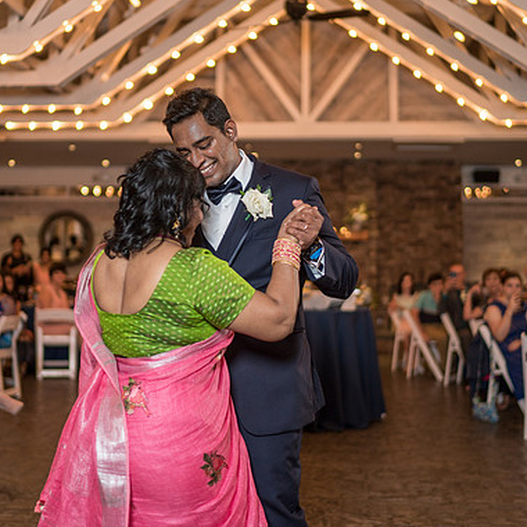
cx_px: 209
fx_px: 947
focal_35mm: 55
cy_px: 208
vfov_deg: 31.0
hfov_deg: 31.0
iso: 250
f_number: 1.4
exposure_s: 1/200
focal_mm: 35
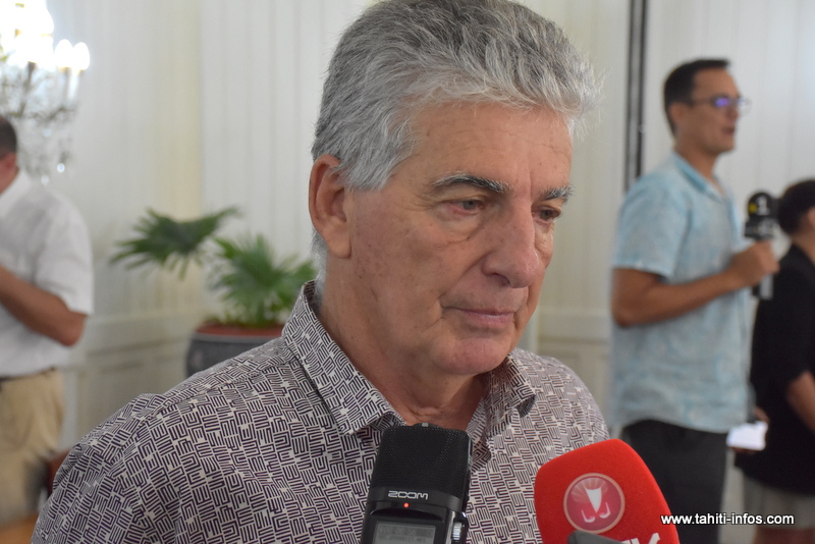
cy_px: 272
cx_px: 408
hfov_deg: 31.9
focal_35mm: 63
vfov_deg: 21.6
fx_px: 1427
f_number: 5.6
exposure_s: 1/125
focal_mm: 42
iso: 2500
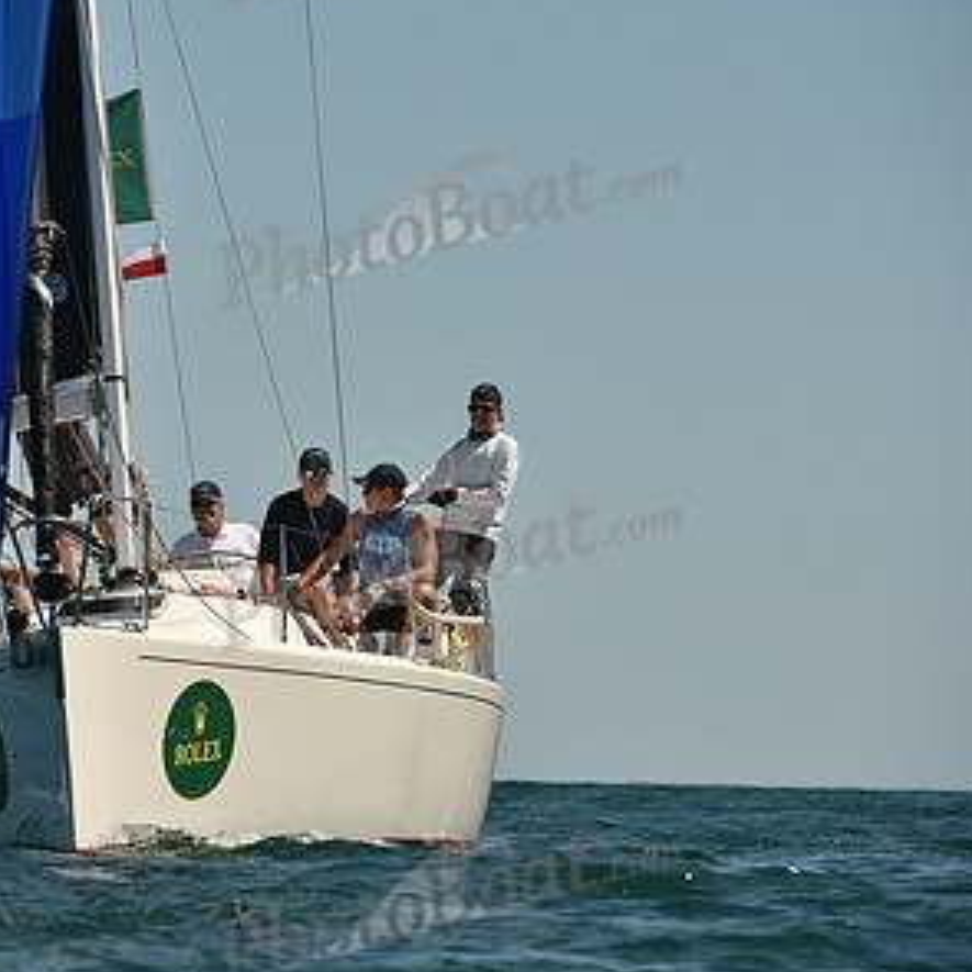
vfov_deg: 5.0
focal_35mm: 351
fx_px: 11151
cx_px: 49
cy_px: 440
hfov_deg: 5.0
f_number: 5.6
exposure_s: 1/2500
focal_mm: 210
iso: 250
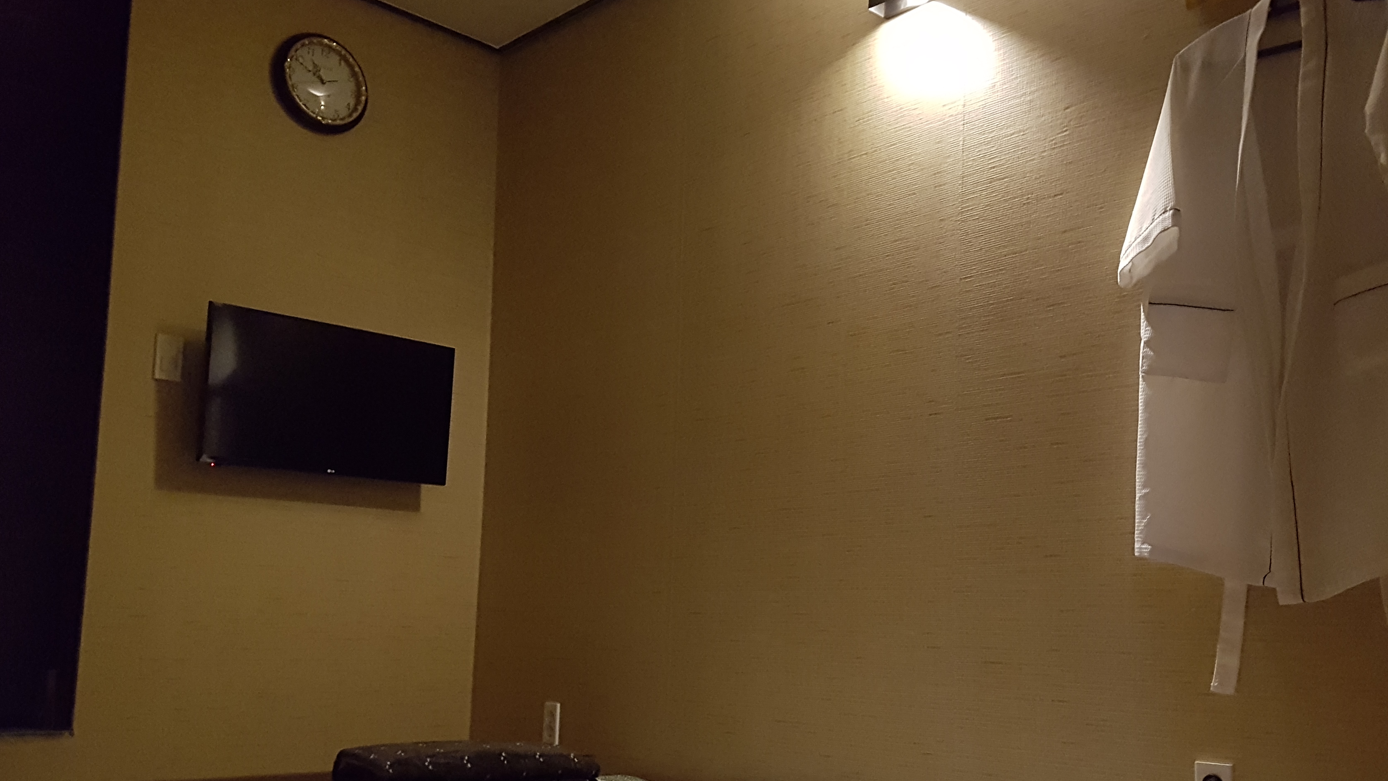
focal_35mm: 34
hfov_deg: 58.0
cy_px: 491
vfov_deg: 34.5
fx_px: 1251
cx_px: 741
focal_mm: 4.2
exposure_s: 1/10
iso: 800
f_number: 1.7
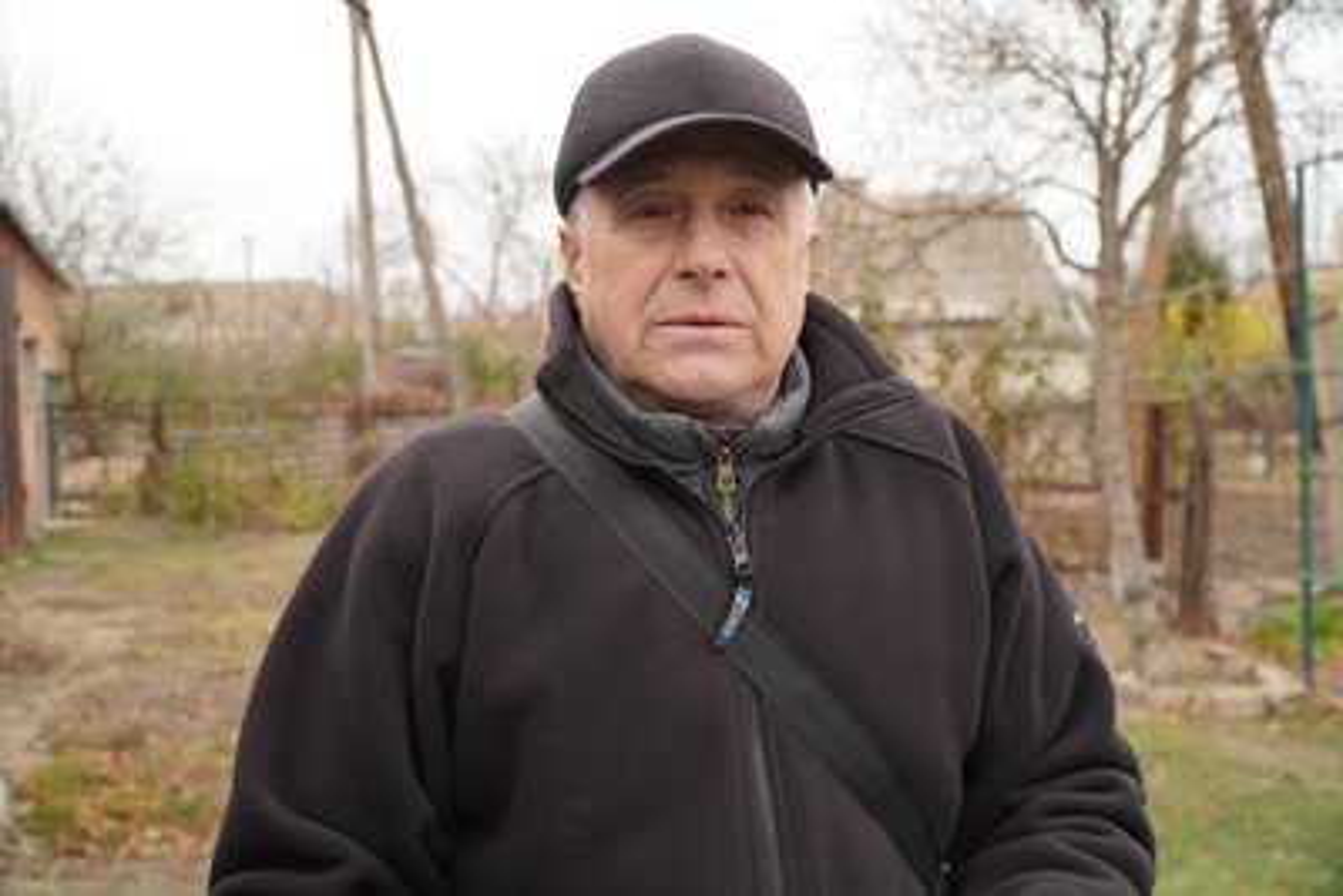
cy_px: 448
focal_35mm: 39
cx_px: 672
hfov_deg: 49.5
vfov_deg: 34.2
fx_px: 1455
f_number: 4
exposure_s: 1/160
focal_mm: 26
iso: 200
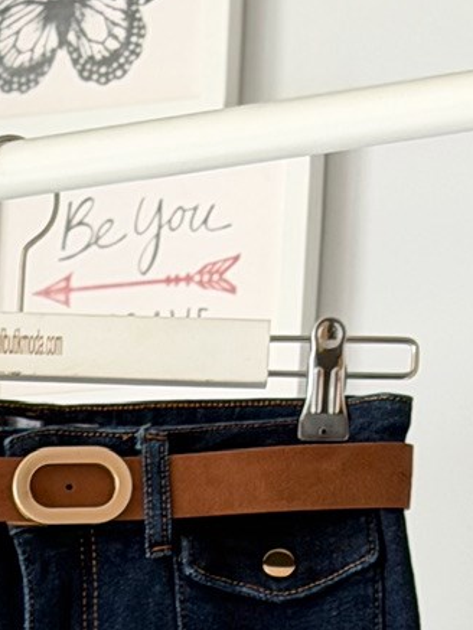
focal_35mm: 225
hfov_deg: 6.5
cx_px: -170
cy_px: 1416
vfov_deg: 8.2
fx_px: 4097
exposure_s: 1/121
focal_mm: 6.76
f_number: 1.78
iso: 80
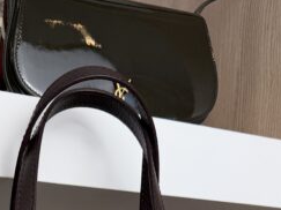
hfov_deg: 24.5
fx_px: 641
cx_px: 77
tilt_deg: -10.8
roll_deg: -0.9
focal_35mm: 79
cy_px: 441
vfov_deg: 14.7
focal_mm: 6.76
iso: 50
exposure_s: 1/125
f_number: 1.78
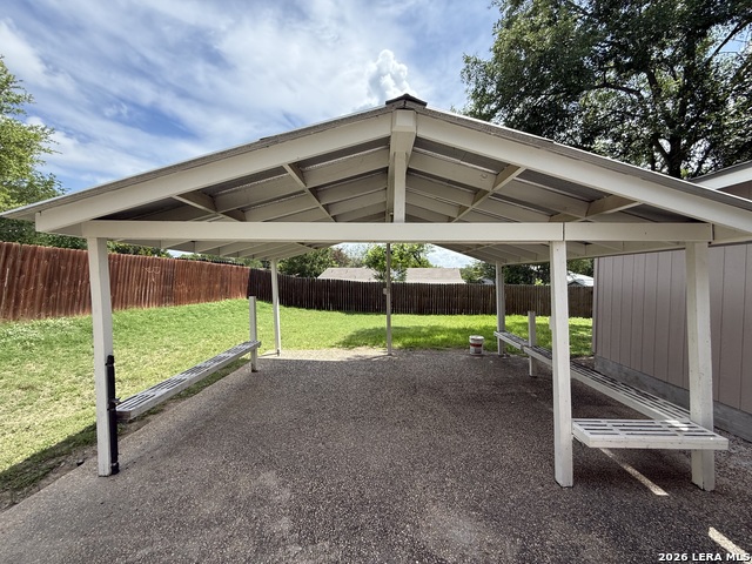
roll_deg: -1.0
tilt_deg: -0.5
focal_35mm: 14
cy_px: 282
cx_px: 376
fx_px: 304
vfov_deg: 85.7
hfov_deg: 102.1
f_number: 2.2
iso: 64
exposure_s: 1/1368
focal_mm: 2.22
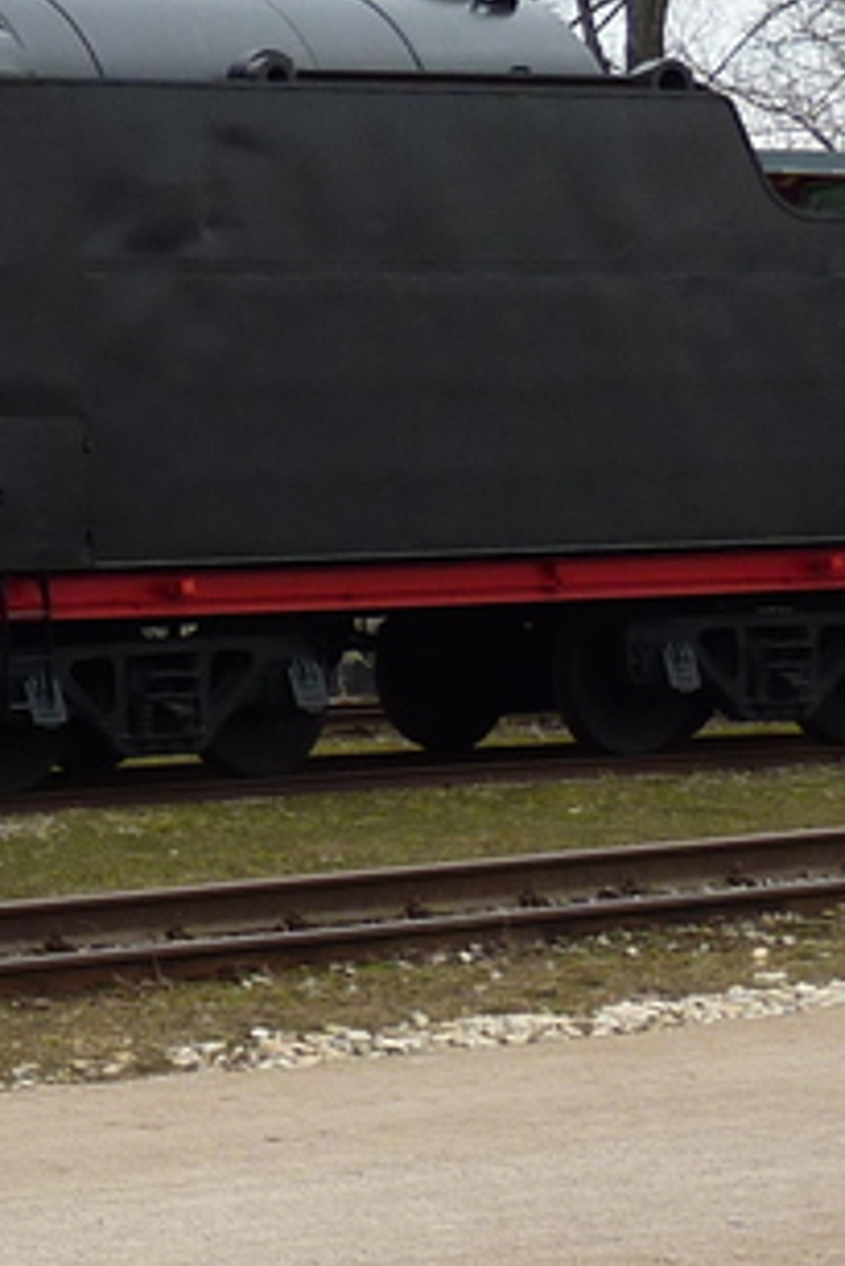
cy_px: 445
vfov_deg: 15.7
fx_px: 4572
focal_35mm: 130
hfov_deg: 9.6
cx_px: -998
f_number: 4
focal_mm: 5.3
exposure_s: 1/400
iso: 80
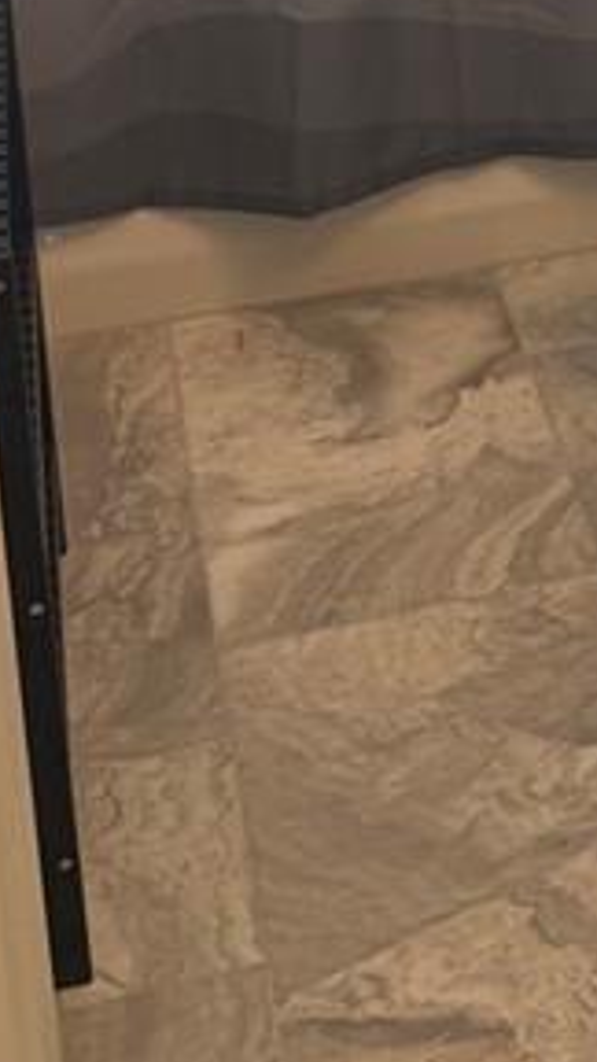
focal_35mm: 109
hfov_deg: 10.0
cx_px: 1312
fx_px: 3068
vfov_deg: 18.3
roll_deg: -1.5
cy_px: -324
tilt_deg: -14.1
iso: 64
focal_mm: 6.76
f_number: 1.78
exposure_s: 1/120
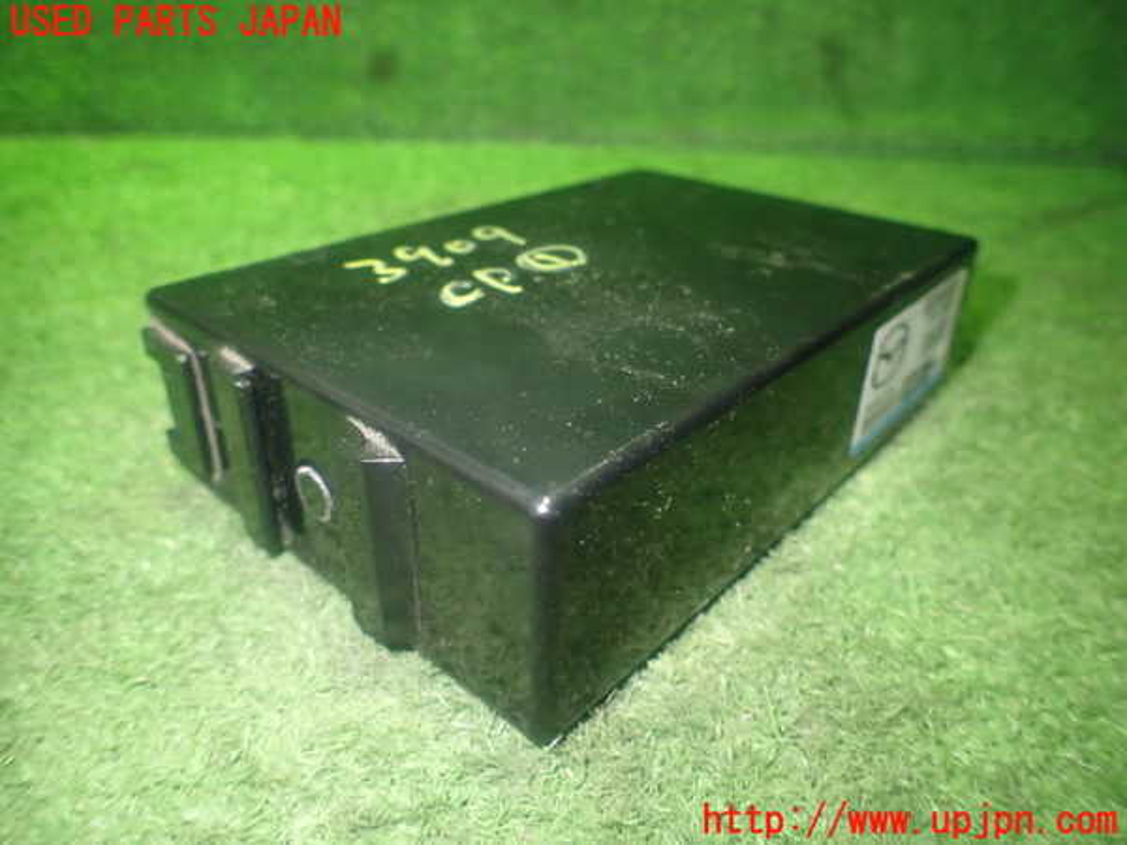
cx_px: 564
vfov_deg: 54.9
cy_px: 422
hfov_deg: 69.4
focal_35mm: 25
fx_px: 814
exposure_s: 1/30
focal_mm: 4.5
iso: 640
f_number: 2
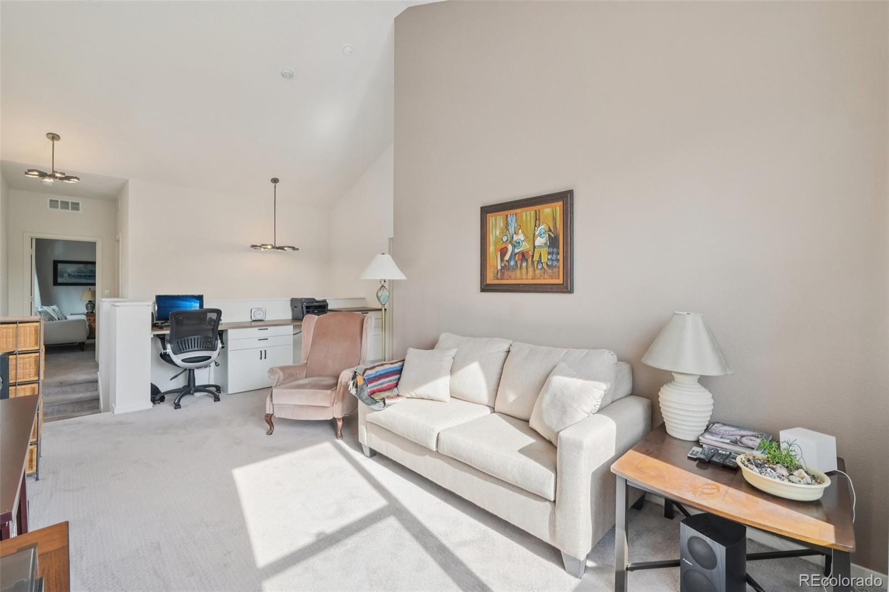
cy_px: 296
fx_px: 370
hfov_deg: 100.4
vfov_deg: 77.3
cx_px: 444
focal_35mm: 15
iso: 800
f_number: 8
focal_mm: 10
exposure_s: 1/40
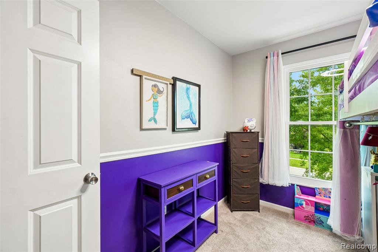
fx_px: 157
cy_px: 126
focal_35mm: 15
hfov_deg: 100.4
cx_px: 189
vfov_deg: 77.3
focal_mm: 10
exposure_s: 1/15
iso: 400
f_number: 8
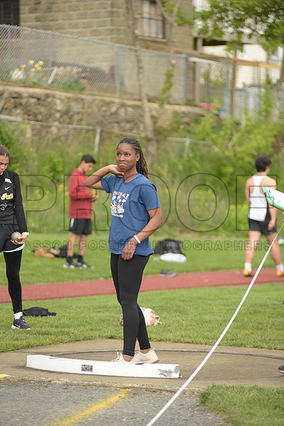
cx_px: 142
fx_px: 1892
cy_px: 213
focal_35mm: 160
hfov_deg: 8.6
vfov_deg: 12.8
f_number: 3.2
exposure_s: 1/800
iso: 400
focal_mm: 160
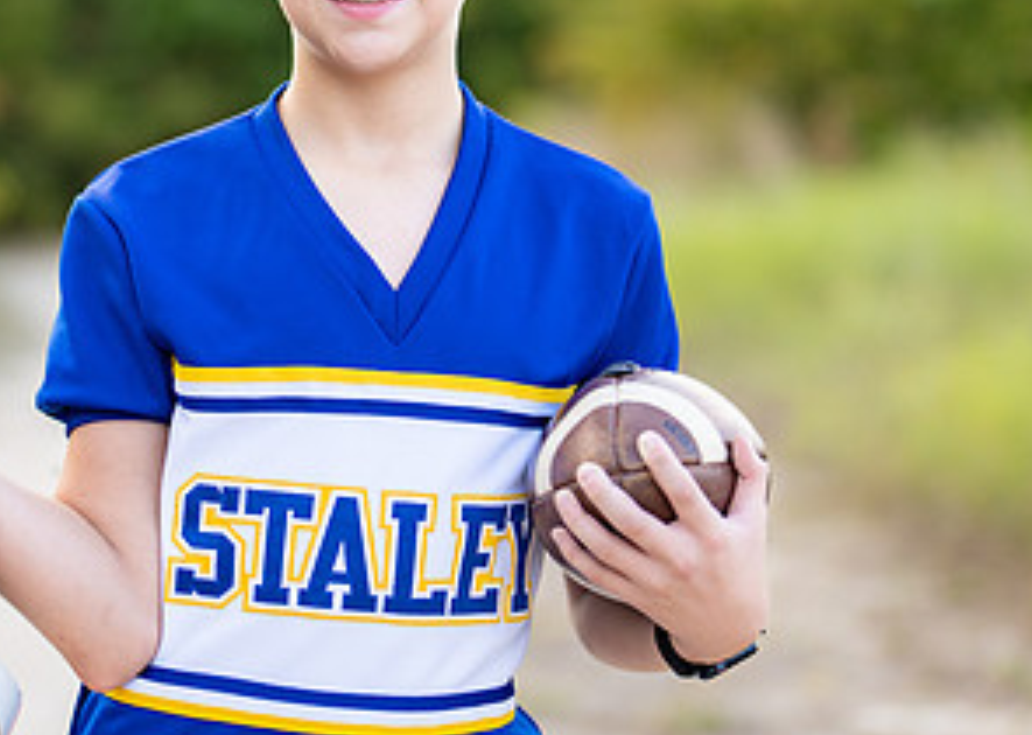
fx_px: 3279
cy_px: 250
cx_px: 370
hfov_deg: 17.9
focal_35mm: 112
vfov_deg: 12.8
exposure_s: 1/800
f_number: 1.2
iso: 100
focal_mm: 50
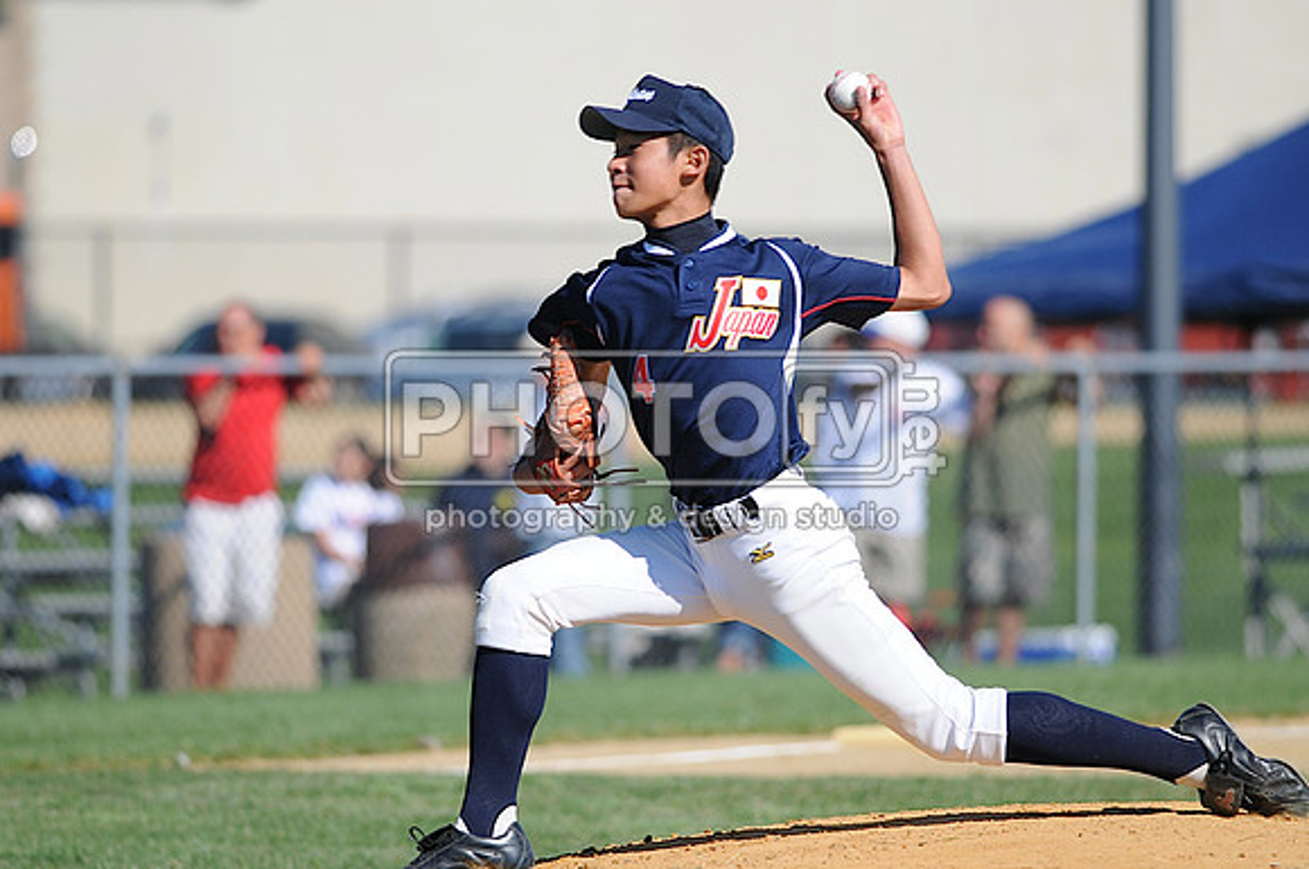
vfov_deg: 3.0
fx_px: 16340
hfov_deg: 4.6
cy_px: 434
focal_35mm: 450
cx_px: 654
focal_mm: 300
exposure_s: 1/2000
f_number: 4
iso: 200
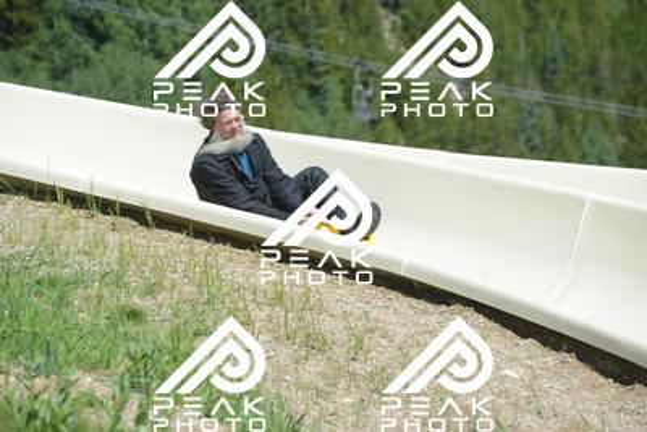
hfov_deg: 10.5
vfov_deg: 7.0
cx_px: 324
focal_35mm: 195
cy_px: 216
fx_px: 3506
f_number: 6.3
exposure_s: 1/640
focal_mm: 195
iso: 220
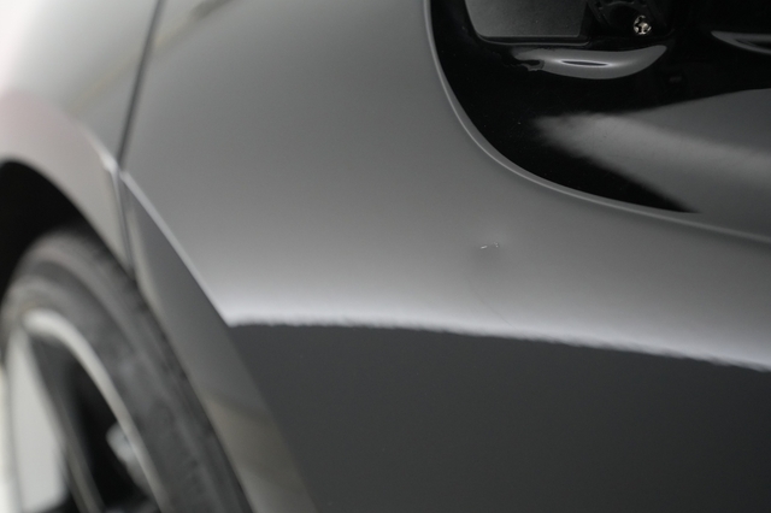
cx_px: 386
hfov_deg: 65.5
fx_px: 599
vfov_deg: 46.4
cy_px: 256
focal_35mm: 28
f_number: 5
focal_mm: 28
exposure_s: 1/100
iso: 5000
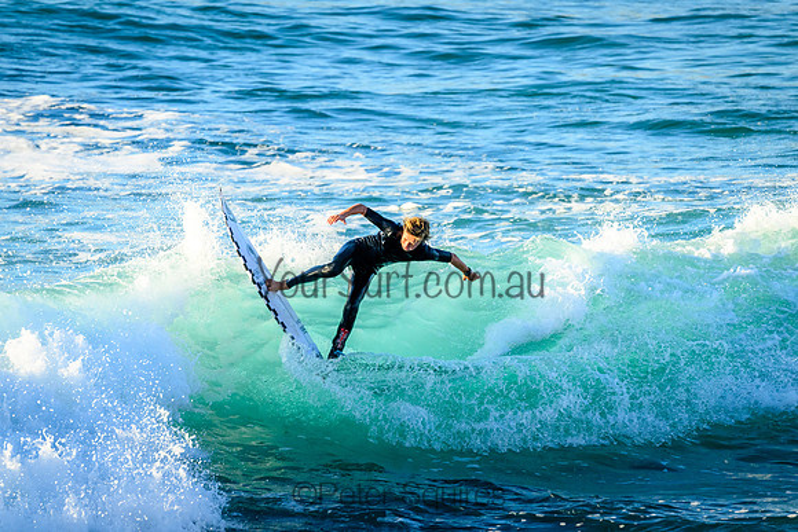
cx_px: 399
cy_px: 266
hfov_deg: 5.2
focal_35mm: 400
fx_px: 8868
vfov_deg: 3.4
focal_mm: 400
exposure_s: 1/2000
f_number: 9
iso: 1800
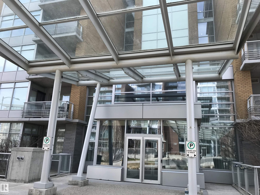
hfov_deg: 63.4
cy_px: 98
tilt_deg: +15.9
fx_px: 210
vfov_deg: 49.7
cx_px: 130
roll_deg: -2.5
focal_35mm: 28
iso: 20
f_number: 1.8
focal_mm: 3.99
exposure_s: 1/742
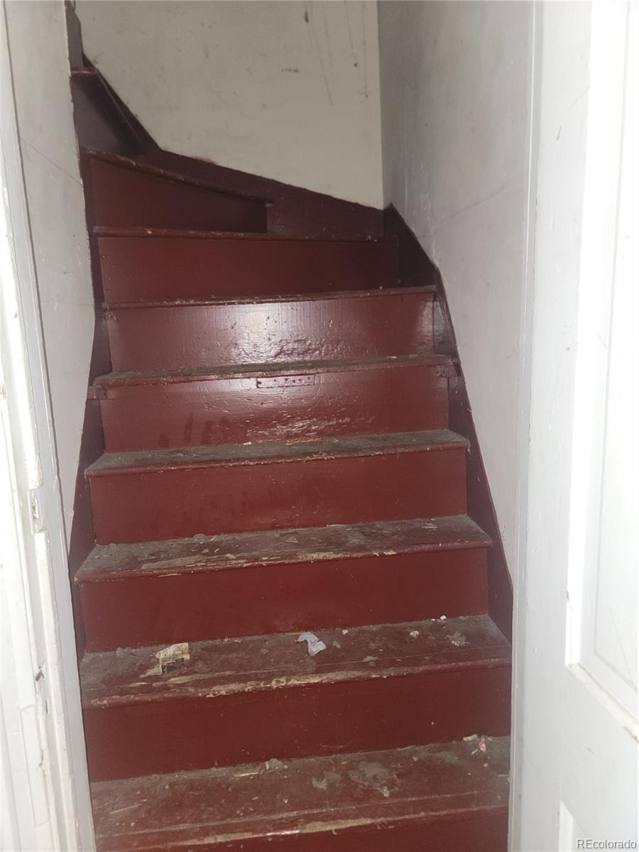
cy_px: 426
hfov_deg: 56.8
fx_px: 591
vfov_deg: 71.6
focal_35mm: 24
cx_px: 320
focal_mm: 6.7
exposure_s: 1/11.1
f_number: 1.8
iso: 125
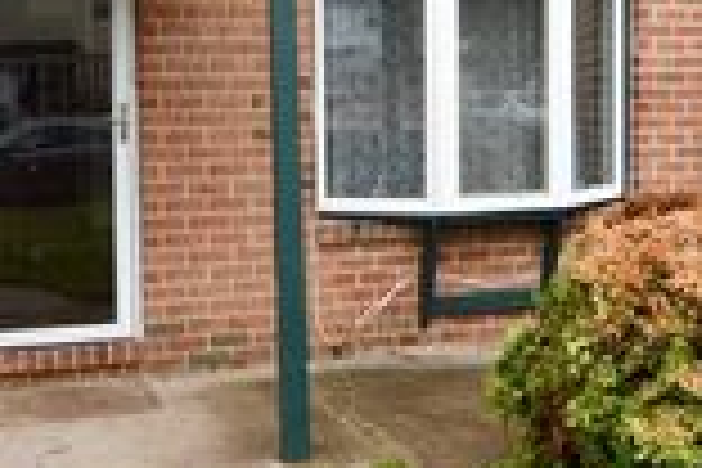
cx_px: 297
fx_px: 936
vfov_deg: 27.8
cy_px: 128
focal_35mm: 48
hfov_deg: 41.0
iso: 140
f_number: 5.6
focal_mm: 10
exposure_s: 1/125
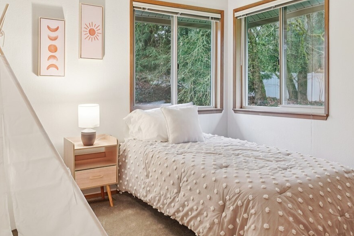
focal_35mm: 31
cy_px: 107
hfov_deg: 60.3
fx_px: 305
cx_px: 171
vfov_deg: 42.3
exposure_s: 1/13
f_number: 8
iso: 1600
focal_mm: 16
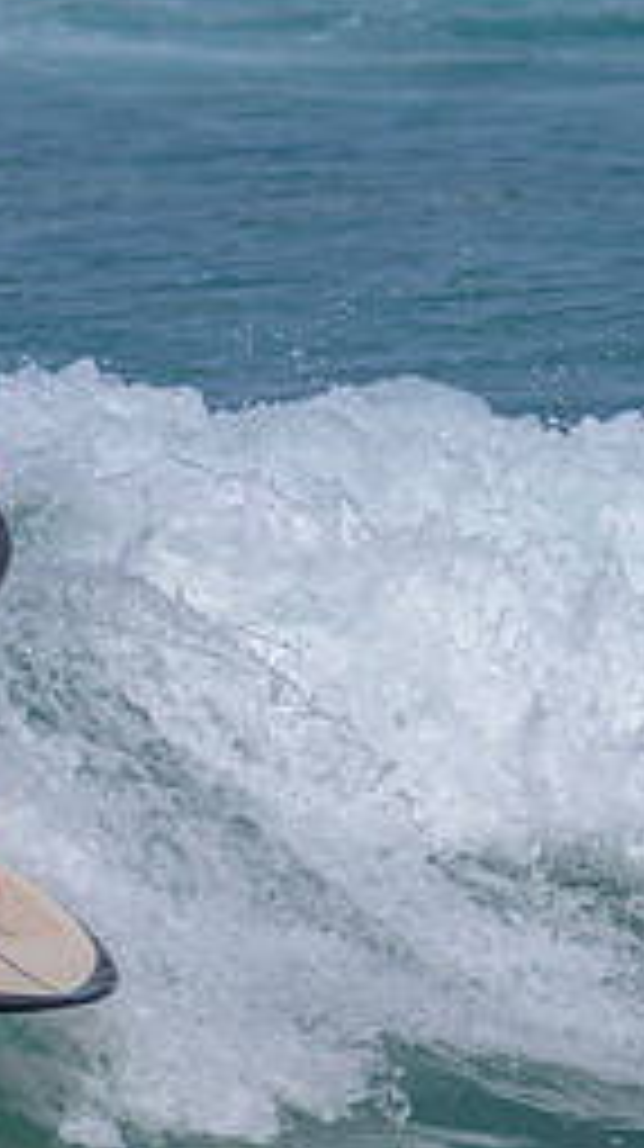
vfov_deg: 2.0
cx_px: -216
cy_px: 453
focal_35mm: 1064
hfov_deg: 1.1
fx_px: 32376
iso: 400
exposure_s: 1/2000
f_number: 11
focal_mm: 330
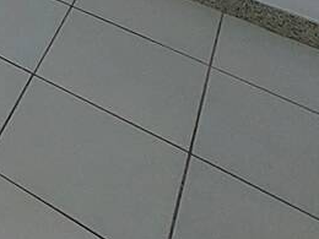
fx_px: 664
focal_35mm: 72
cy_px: -380
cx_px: -260
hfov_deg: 19.7
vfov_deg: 13.2
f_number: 2.2
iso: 64
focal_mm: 1.74
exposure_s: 1/120
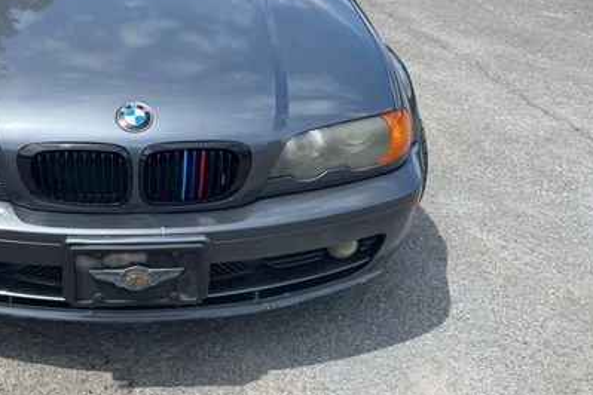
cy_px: 95
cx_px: 137
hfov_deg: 46.4
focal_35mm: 40
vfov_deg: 32.7
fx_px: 659
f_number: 1.78
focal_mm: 6.76
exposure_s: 1/2041
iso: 80
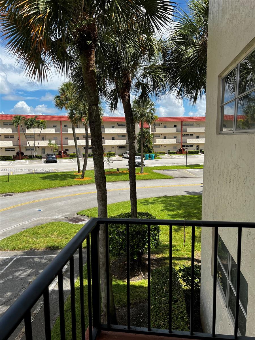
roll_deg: +0.5
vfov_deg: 67.3
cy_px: 170
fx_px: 255
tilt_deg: -4.0
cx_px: 128
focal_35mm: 26
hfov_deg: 53.1
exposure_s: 1/3968
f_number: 1.5
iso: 50
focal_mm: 5.7
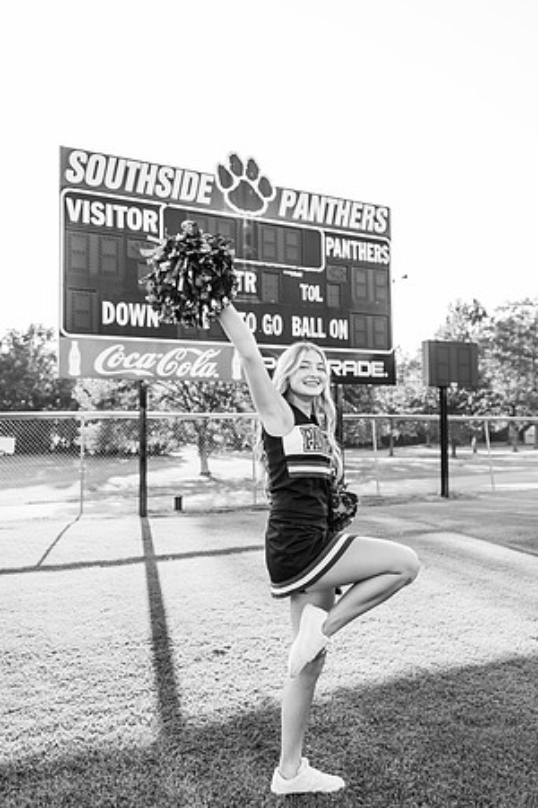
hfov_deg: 53.1
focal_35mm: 24
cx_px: 269
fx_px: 538
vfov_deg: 73.7
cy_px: 404
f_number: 2.8
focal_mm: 24
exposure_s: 1/640
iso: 200
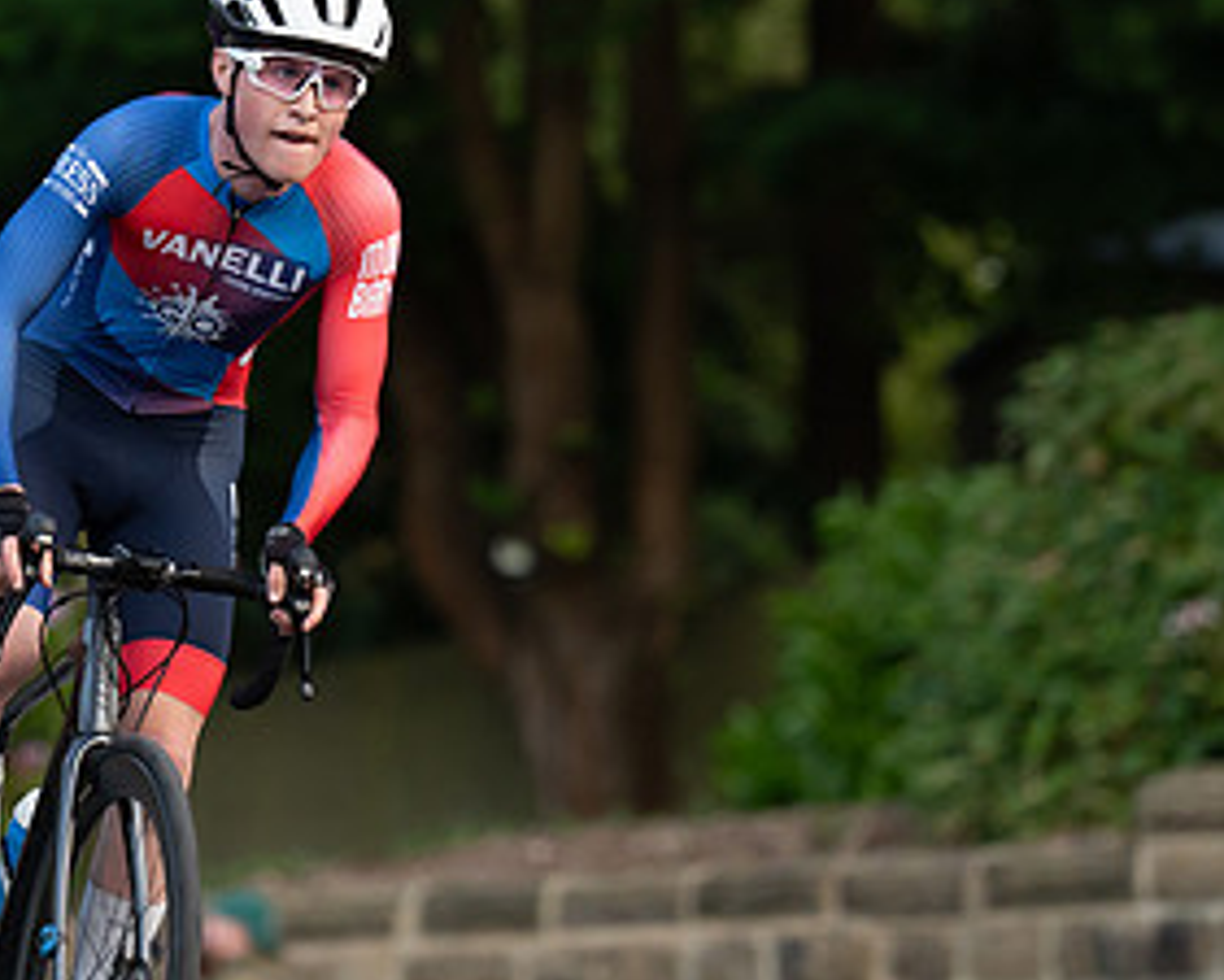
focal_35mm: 403
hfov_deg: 4.8
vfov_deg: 3.8
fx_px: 14604
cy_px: 132
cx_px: 365
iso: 1250
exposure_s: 1/1000
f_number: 2.8
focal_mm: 158
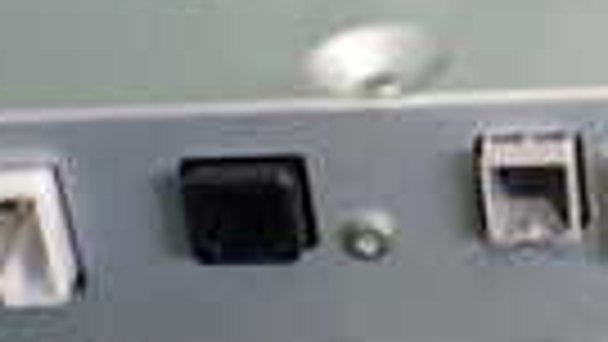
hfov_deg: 14.5
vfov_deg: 8.4
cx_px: 671
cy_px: 126
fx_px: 2338
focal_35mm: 145
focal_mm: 5.4
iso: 800
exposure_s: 1/125
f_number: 2.3
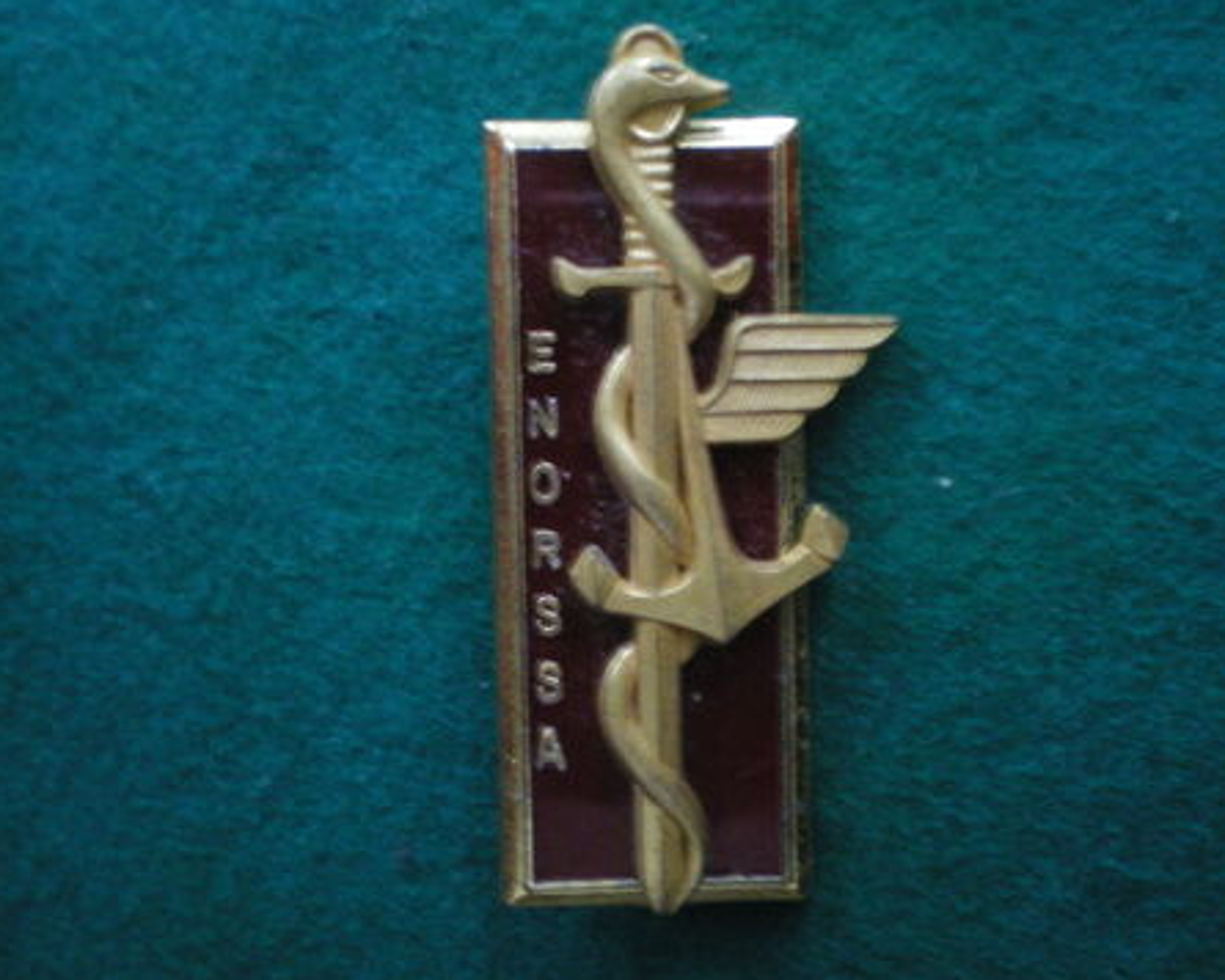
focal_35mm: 40
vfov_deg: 37.3
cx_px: 647
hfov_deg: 45.8
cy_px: 487
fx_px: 1450
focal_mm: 6.3
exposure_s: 1/4
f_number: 3.1
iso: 400
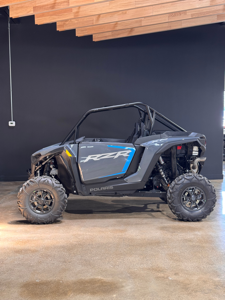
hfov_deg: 30.3
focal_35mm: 48
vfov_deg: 39.7
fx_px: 416
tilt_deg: -4.7
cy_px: 150
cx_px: 112
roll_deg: -0.4
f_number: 1.78
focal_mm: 6.76
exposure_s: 1/60
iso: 200
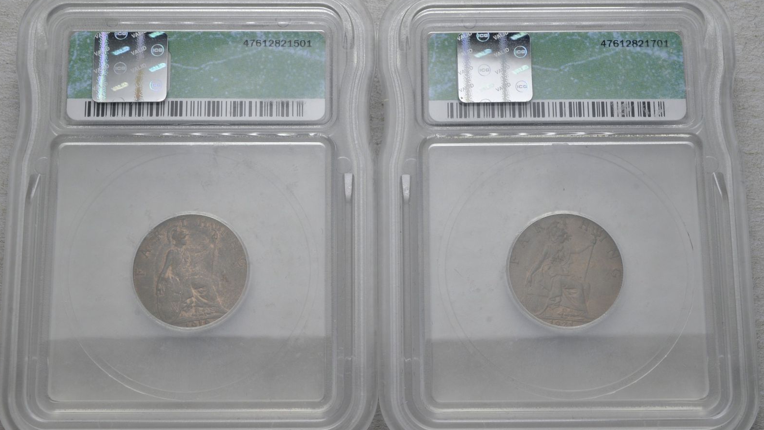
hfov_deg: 38.5
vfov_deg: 22.2
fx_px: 1094
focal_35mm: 54
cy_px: 219
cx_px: 381
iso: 400
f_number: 14
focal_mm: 34
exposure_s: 1/250
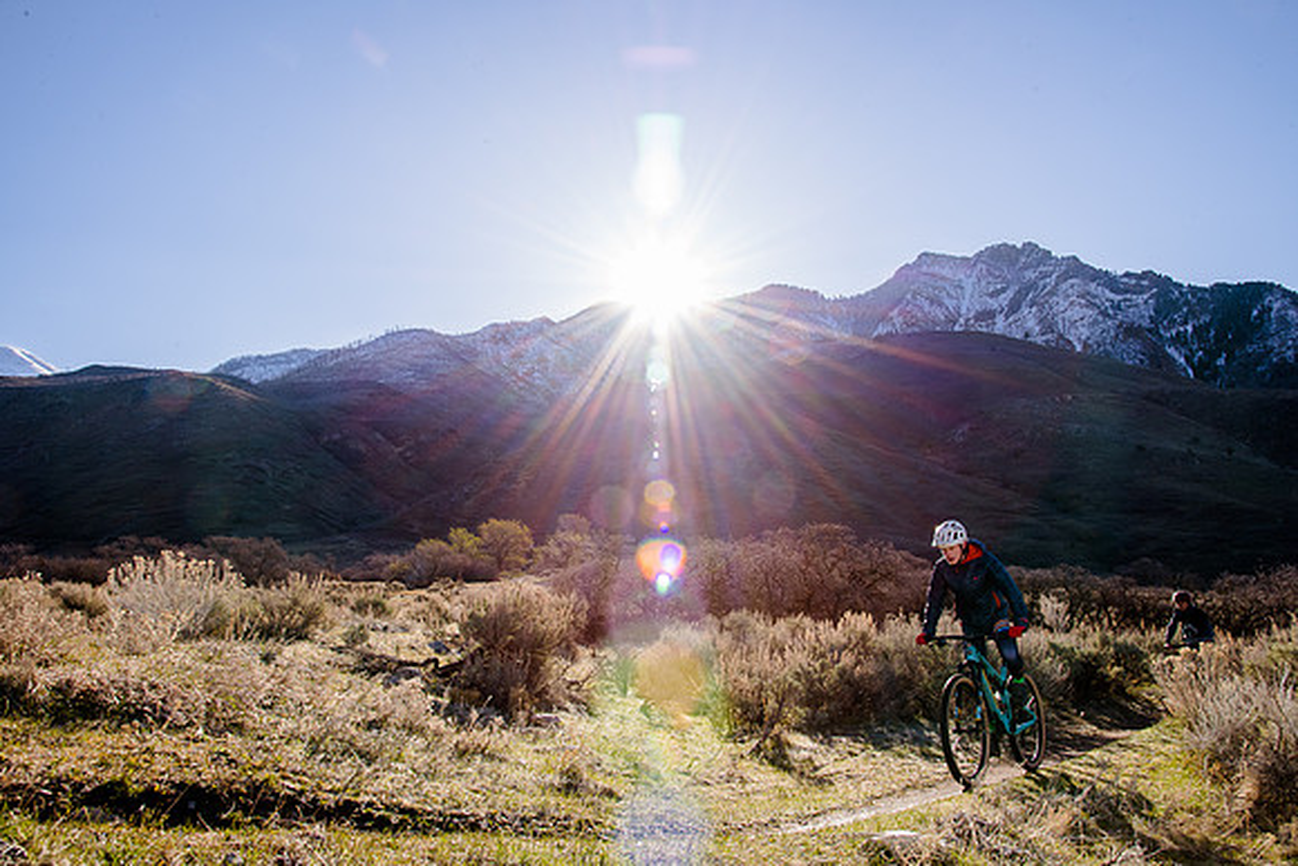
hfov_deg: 61.9
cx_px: 649
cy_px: 433
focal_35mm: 30
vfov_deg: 43.6
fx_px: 1082
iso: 250
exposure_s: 1/125
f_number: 16
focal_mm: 30
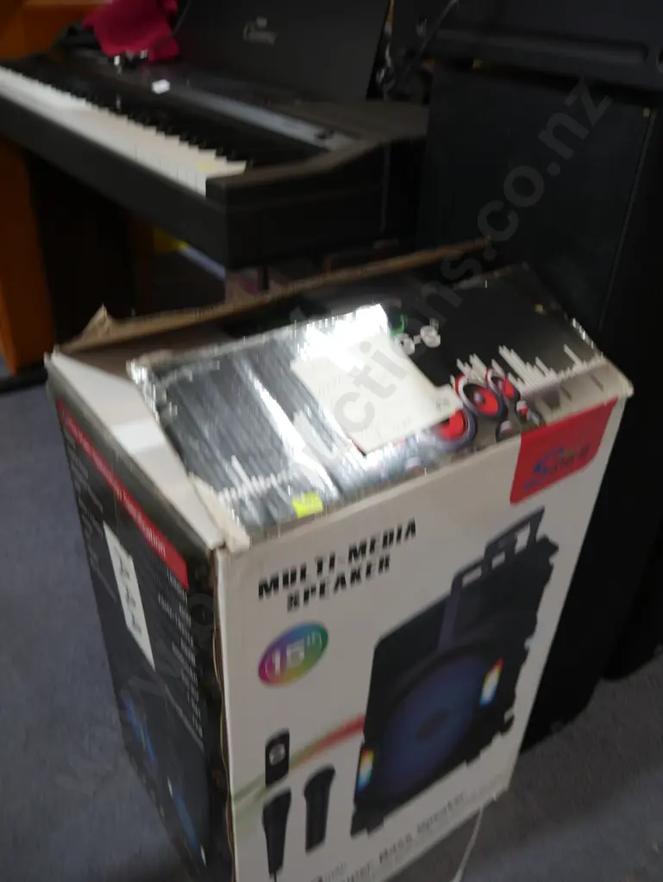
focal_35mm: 28
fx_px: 714
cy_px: 441
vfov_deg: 63.4
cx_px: 332
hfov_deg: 49.8
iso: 250
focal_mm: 14
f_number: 3.5
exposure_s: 1/60
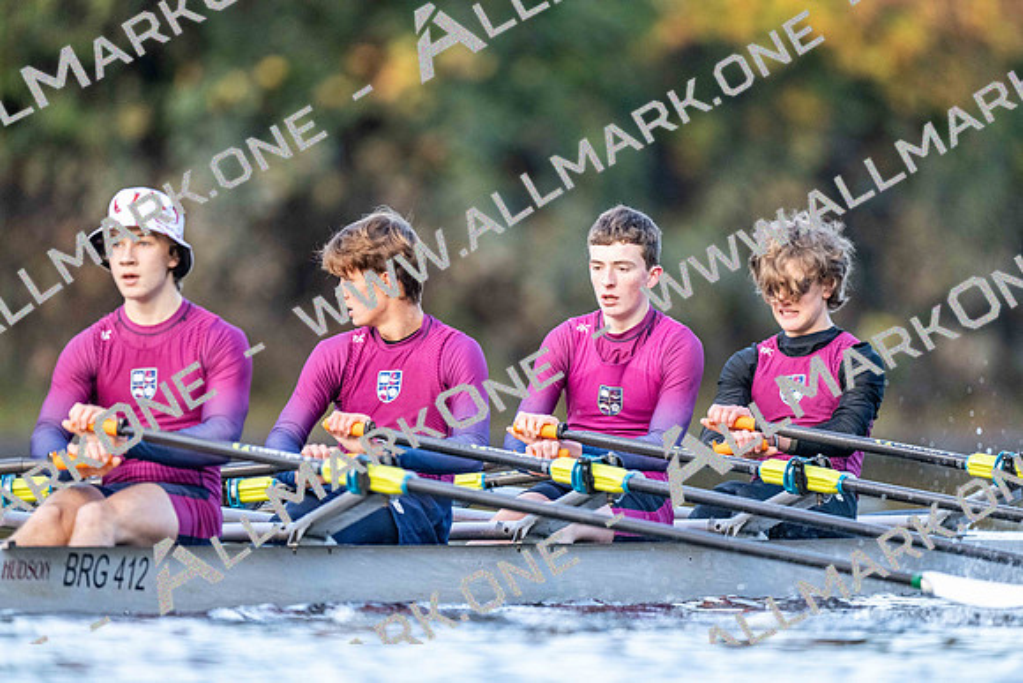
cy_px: 342
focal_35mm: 600
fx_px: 17053
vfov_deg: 2.3
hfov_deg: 3.4
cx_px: 512
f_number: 4
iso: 4500
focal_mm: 600
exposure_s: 1/2500
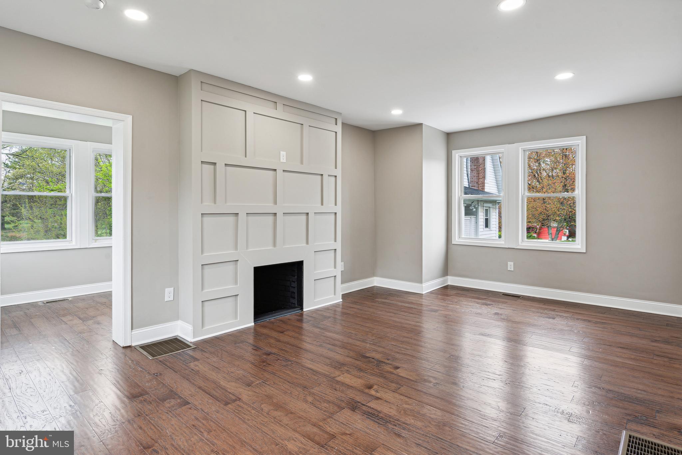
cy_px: 228
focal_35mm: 17
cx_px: 341
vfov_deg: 70.4
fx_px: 322
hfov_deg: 93.3
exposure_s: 1/5
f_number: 10
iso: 100
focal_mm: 17
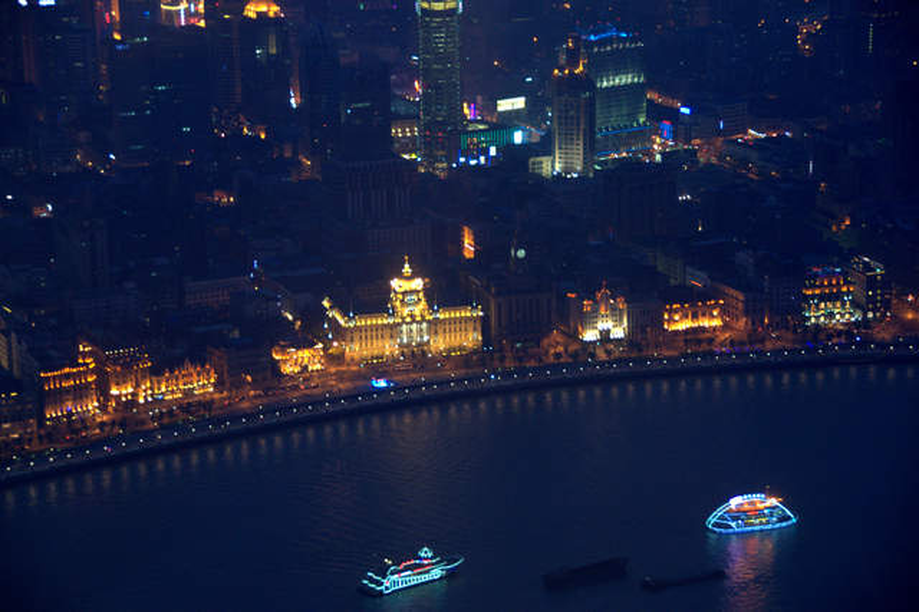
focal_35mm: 105
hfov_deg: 19.5
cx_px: 460
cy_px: 306
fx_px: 2679
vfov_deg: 13.0
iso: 2000
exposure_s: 1/6
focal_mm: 70
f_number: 5
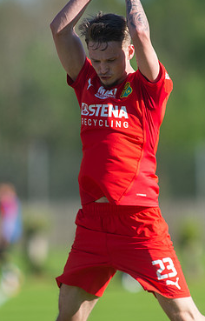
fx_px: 6850
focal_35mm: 779
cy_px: 144
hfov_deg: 1.7
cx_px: 127
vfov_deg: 2.7
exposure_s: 1/1600
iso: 280
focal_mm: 420
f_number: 4
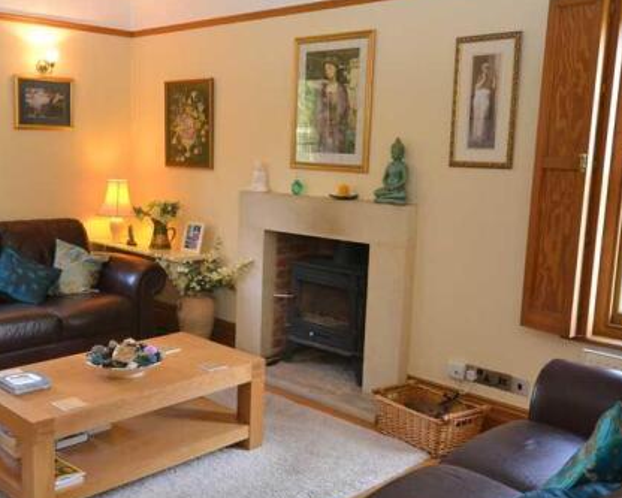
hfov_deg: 47.4
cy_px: 243
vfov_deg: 39.4
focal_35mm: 38
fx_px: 695
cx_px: 202
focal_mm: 17
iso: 1250
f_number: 5.3
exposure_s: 1/60
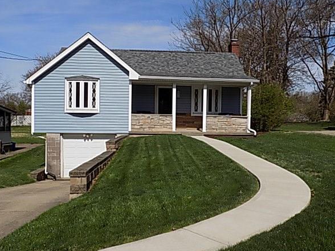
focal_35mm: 37
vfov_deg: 38.7
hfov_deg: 50.1
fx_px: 358
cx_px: 178
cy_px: 133
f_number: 10.9
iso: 80
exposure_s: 1/160
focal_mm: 6.1
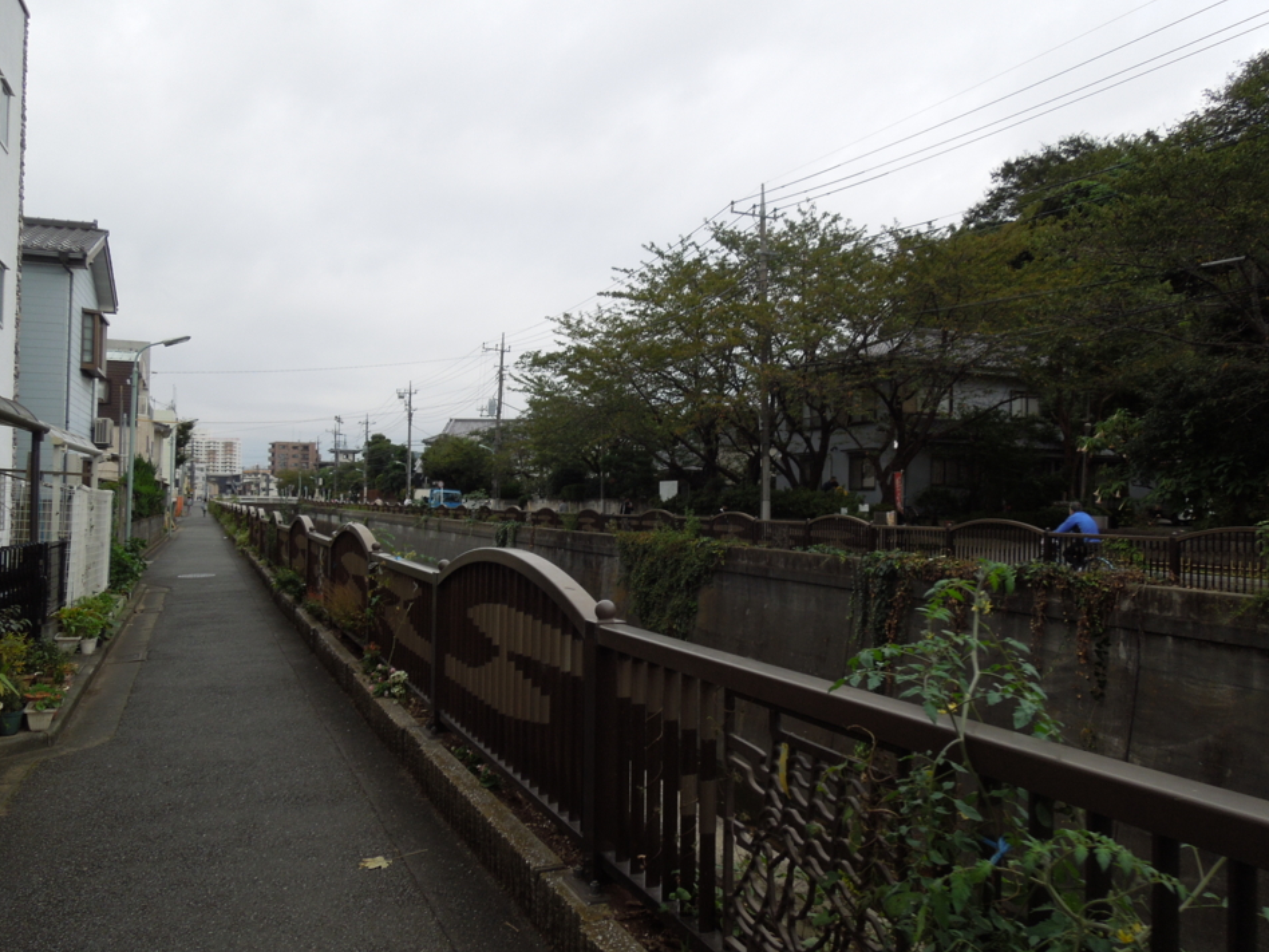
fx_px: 990
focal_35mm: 27
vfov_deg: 51.4
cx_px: 625
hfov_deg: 65.3
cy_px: 473
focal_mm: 4.5
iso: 100
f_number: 3.3
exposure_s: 1/250
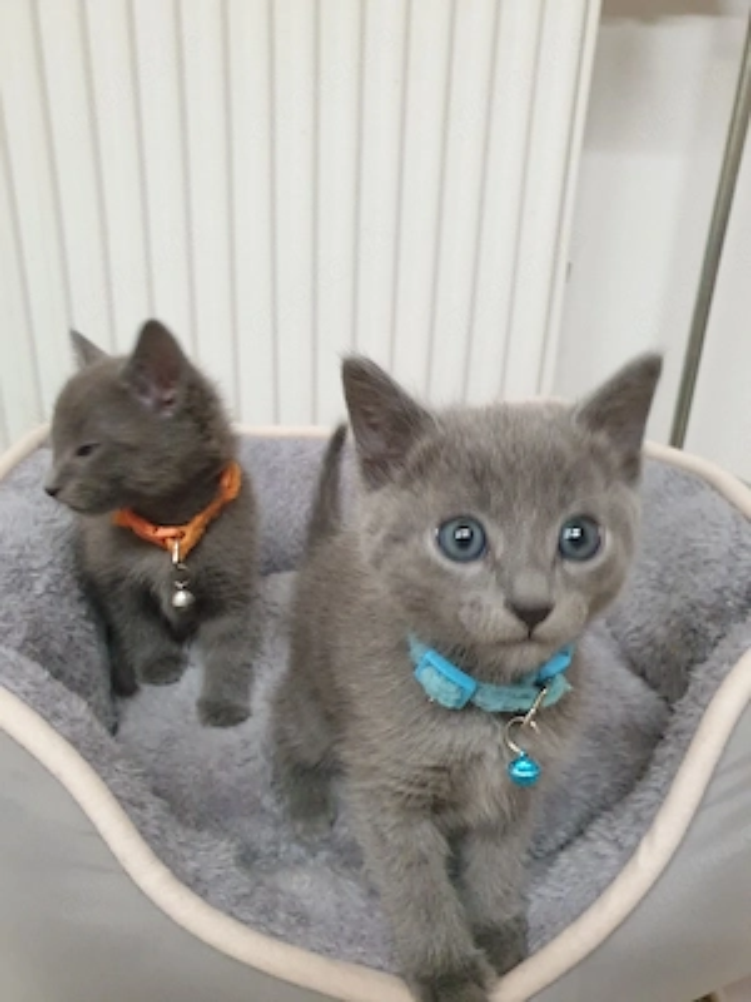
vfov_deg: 67.3
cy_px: 501
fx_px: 752
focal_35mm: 26
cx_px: 376
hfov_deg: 53.1
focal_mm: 4.3
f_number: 2.4
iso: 400
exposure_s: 1/50
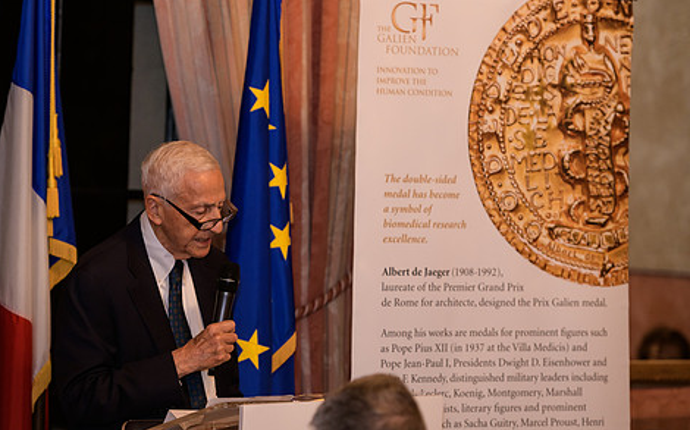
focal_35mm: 170
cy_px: 211
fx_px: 3195
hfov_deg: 12.3
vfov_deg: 7.7
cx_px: 294
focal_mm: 135
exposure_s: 1/100
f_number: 3.2
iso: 1250
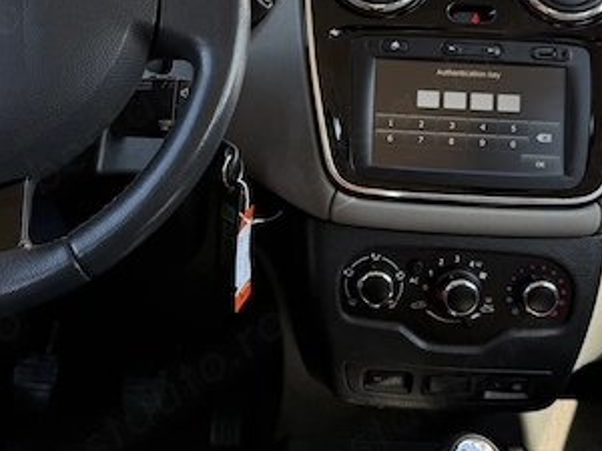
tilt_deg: -14.4
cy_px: 122
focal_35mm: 48
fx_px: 835
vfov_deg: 29.9
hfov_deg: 39.7
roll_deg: -2.6
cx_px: 311
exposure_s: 1/263
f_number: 1.78
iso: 80
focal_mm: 6.76
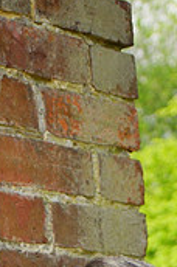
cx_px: 124
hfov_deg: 6.3
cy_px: 331
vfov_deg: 9.4
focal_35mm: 216
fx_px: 1602
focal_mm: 55
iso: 250
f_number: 5.6
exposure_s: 1/800
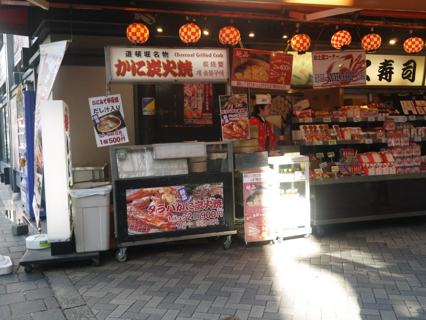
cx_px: 213
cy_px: 160
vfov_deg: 41.8
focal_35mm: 34
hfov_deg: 54.0
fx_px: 418
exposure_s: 1/100
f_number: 4.1
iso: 160
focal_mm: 17
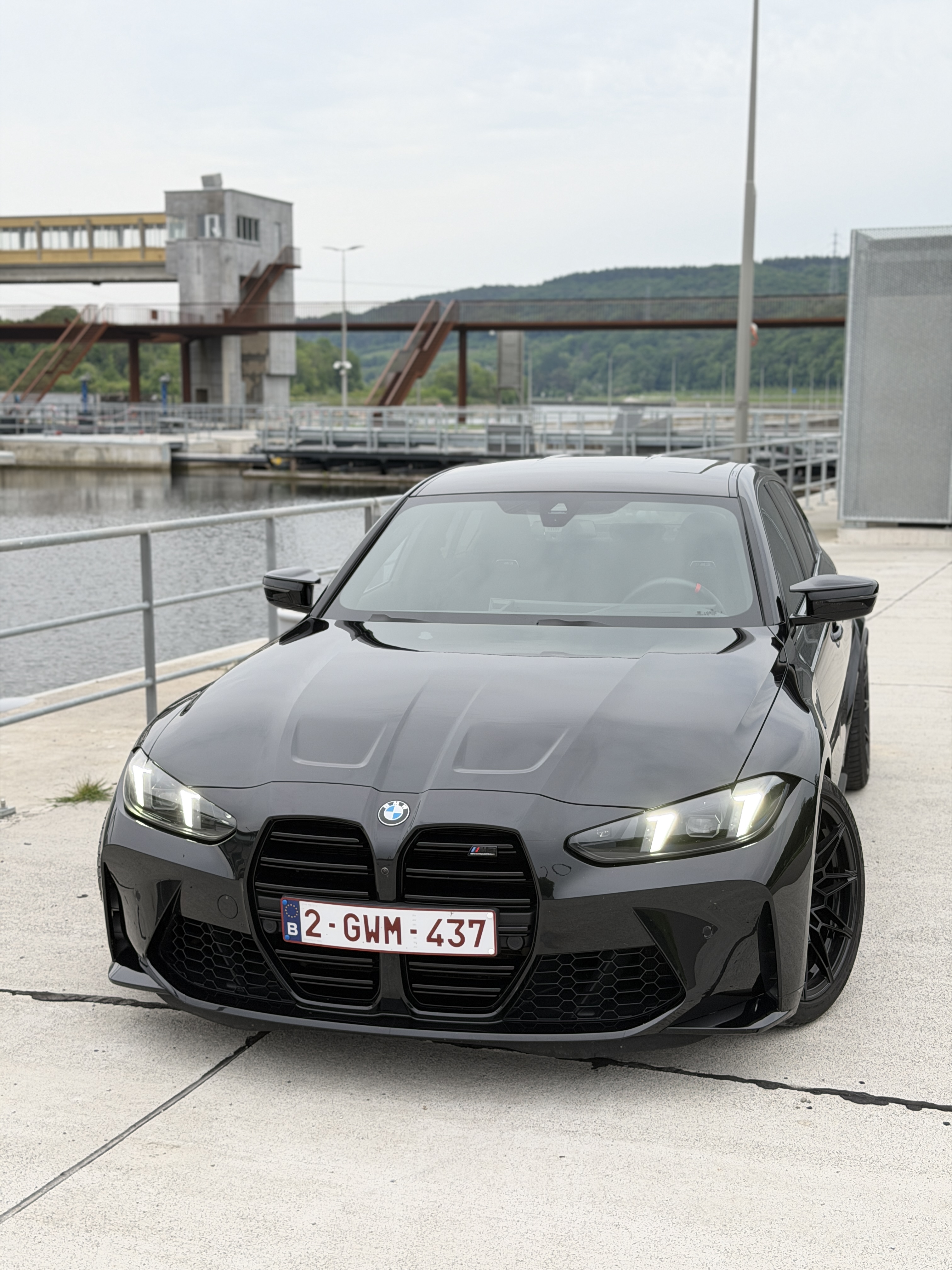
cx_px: 476
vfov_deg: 39.7
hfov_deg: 30.3
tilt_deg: -8.4
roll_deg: -0.5
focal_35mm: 48
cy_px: 635
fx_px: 1760
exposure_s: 1/245
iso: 64
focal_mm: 6.76
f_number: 1.78
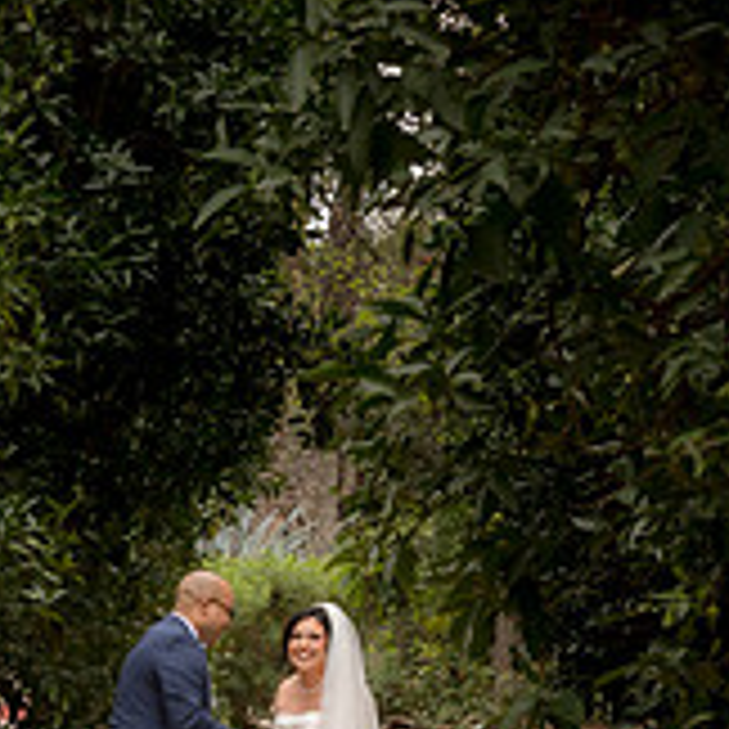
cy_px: 837
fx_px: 3931
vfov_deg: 10.4
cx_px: 176
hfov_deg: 10.6
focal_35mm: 165
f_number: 13
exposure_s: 1/25
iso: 640
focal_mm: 70
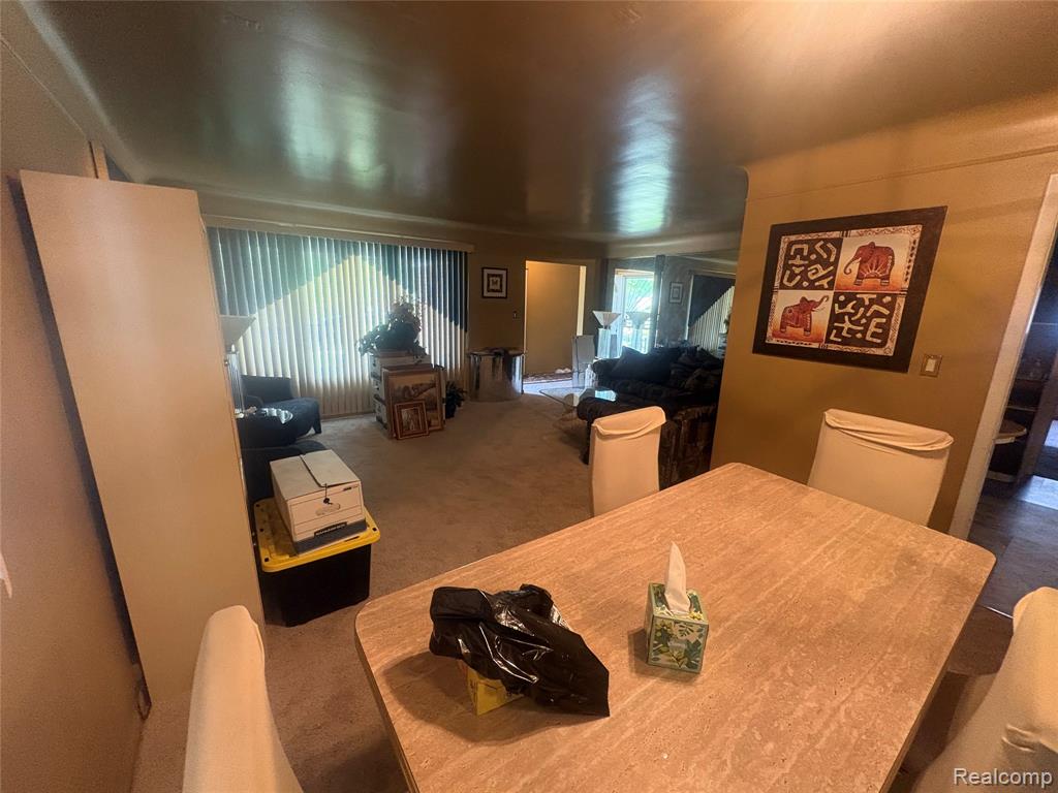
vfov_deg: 85.7
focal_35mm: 14
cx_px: 529
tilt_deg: -12.4
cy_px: 396
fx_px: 428
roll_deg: -1.0
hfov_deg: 102.1
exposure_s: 1/60
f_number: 2.2
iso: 500
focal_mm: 2.22
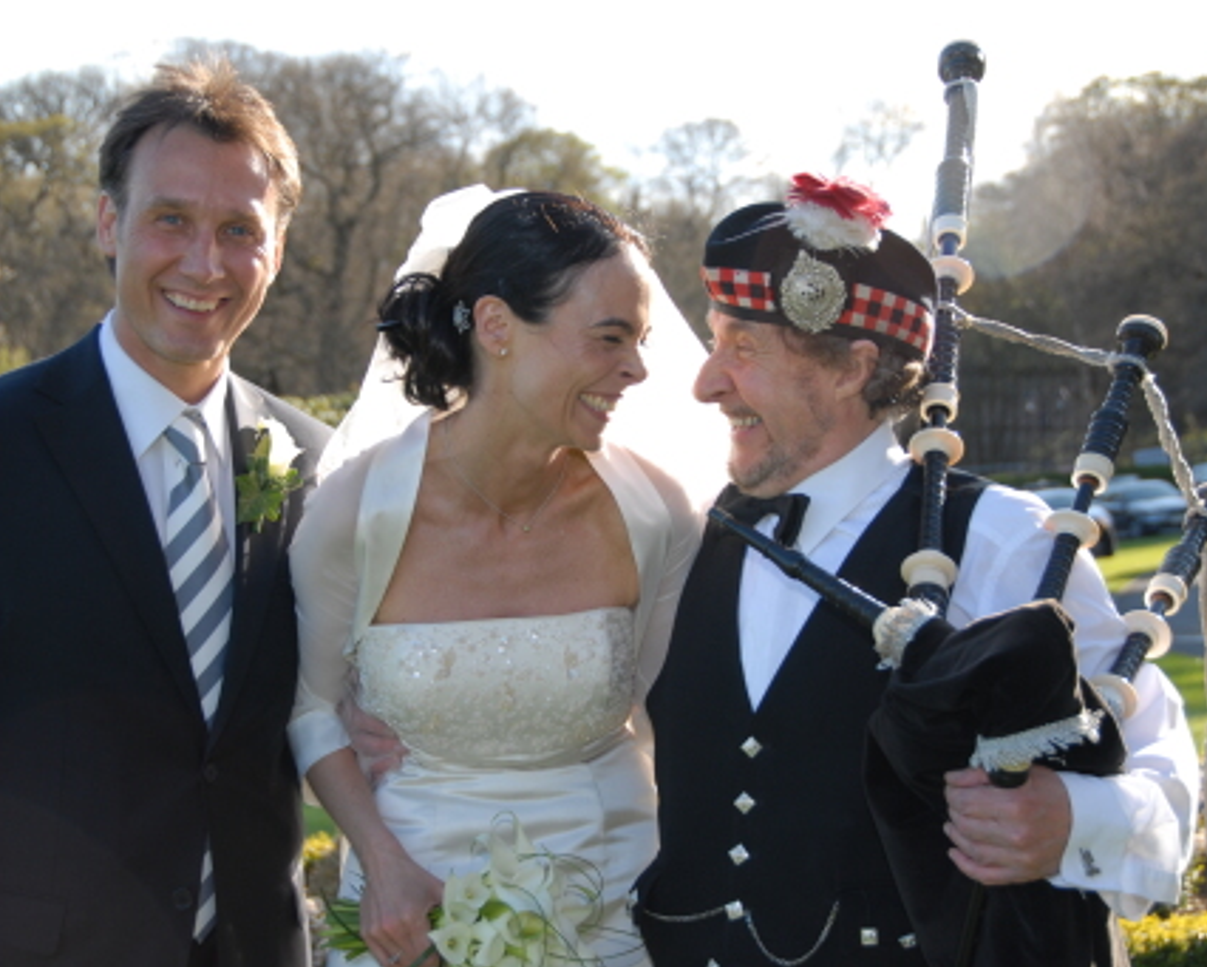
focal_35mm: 78
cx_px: 570
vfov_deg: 19.7
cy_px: 484
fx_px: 2787
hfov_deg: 24.4
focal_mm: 46
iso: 160
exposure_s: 1/250
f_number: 4.5
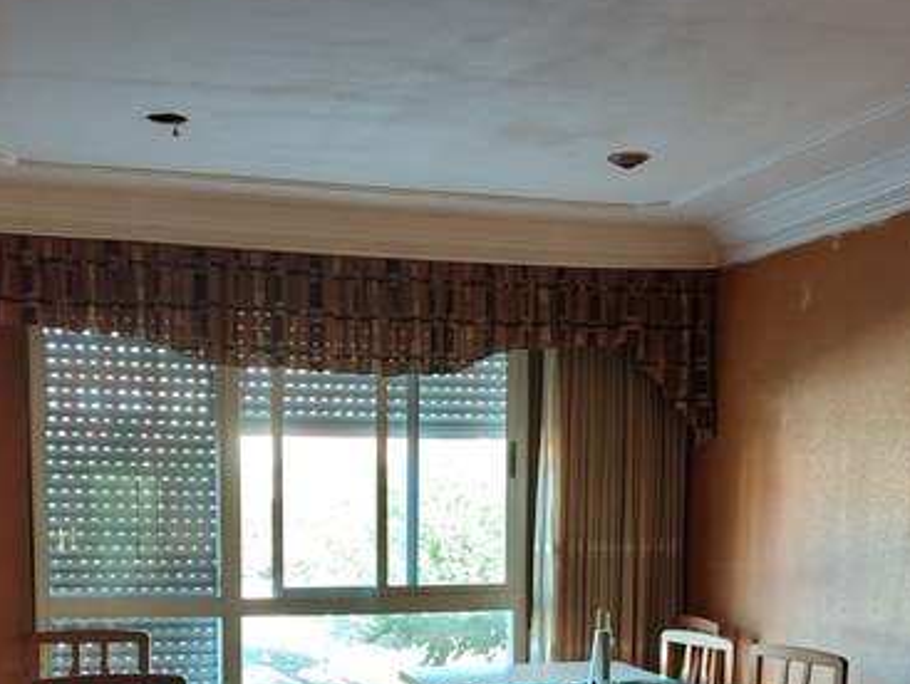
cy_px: 632
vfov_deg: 28.4
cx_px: 409
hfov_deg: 38.8
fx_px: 1289
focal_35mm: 49
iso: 1221
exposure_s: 1/50.1
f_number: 1.7
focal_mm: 4.71
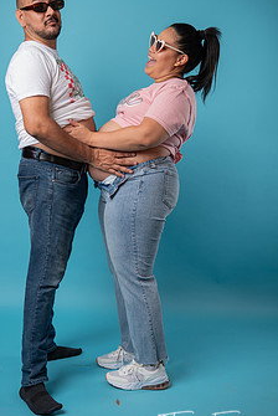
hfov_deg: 24.6
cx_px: 105
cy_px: 195
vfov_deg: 36.2
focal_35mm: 55
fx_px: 636
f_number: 3.2
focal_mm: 41
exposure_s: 1/50
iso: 50
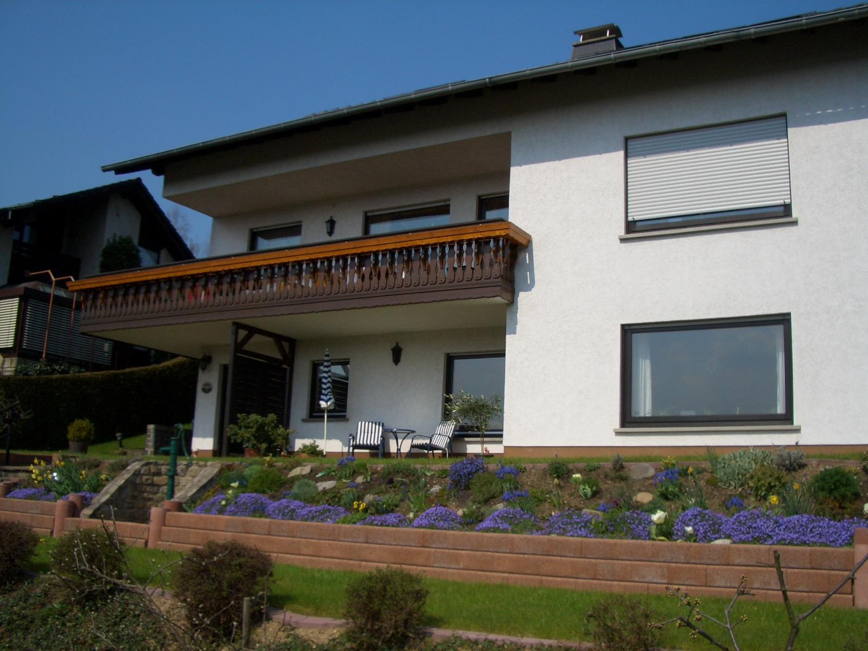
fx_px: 878
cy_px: 326
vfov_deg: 40.7
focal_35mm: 35
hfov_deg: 52.6
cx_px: 434
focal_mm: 5.8
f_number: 4.3
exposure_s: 1/1000
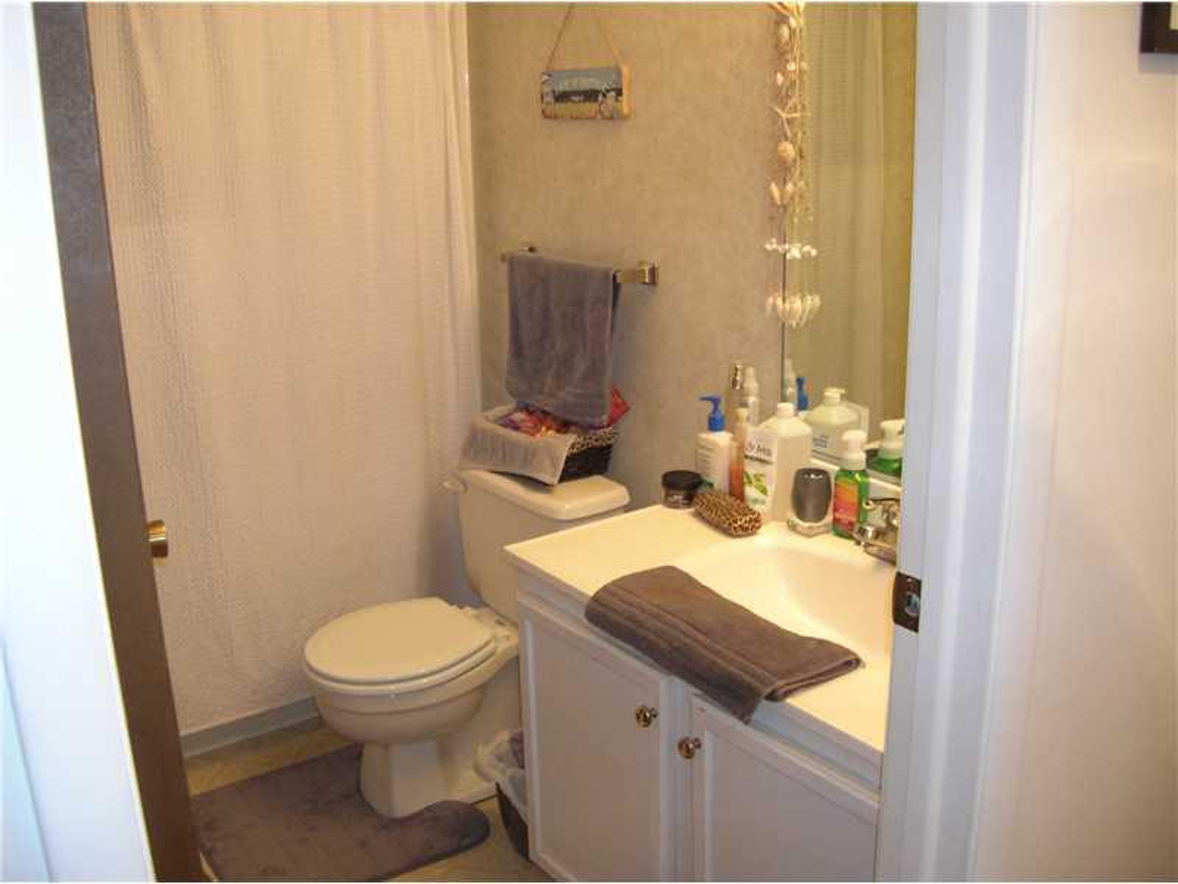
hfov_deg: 54.0
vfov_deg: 41.8
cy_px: 442
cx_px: 589
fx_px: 1157
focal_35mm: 34
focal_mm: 5.7
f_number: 2.9
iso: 200
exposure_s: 1/16.5
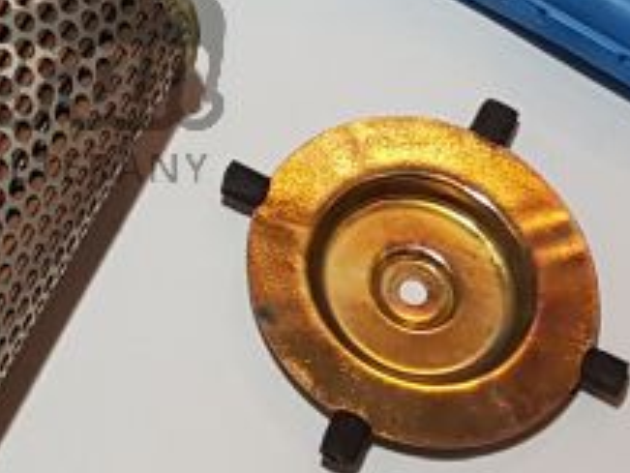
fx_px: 1748
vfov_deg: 15.2
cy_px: 23
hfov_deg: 19.5
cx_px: -81
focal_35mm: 96
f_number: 1.7
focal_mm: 4.2
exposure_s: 1/100
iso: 80
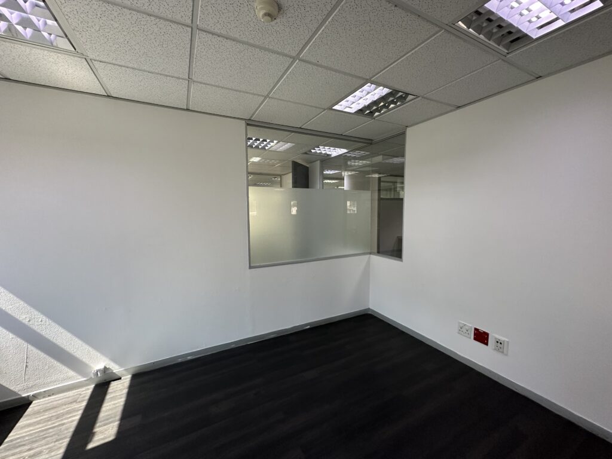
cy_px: 230
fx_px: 248
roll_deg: -0.3
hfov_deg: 102.1
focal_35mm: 14
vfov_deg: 85.7
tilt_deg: -4.5
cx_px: 306
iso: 160
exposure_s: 1/100
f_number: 2.2
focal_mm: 2.22
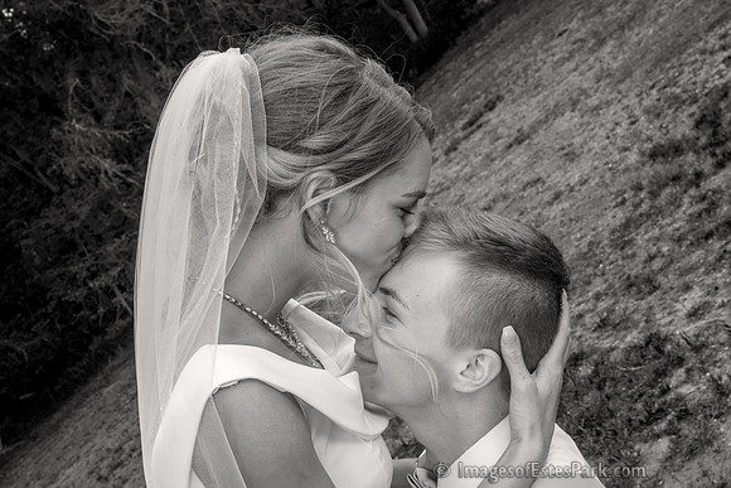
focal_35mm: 24
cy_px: 244
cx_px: 366
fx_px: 487
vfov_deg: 53.2
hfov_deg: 73.7
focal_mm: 24
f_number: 7.1
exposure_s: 1/80
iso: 100
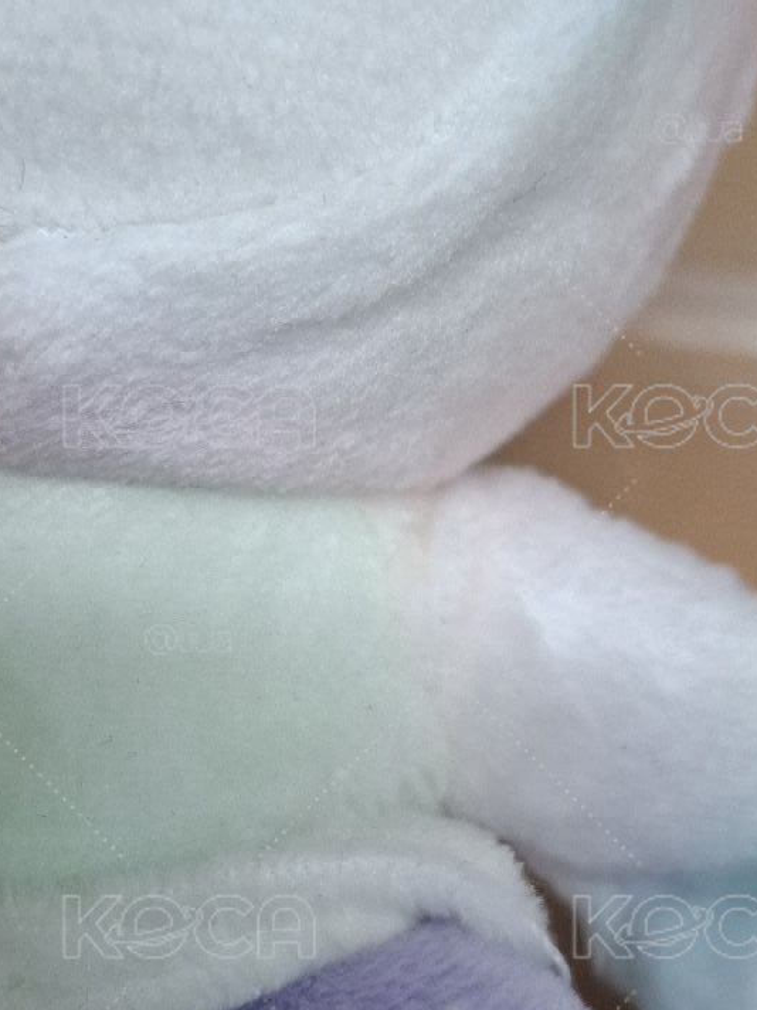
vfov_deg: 31.2
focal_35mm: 62
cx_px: 445
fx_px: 1808
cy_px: 499
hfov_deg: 23.6
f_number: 1.8
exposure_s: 1/60
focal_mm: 5.54
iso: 320
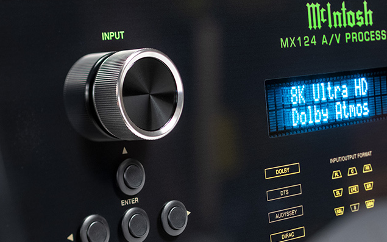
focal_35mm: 104
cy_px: 218
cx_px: 221
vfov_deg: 12.5
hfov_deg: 20.0
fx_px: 1097
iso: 200
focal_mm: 45
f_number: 4
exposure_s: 1/6
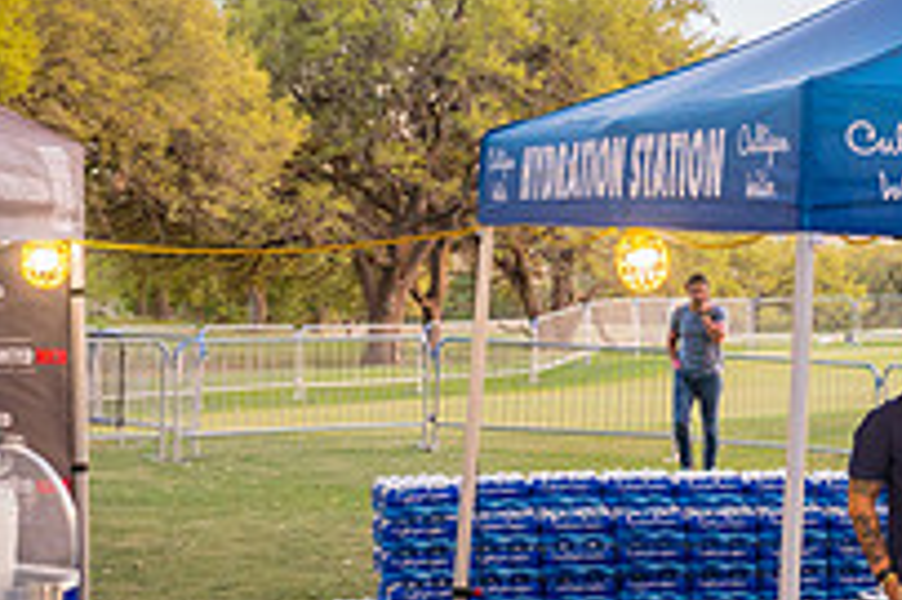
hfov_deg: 18.9
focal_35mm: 100
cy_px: 382
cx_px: 1177
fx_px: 2503
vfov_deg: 13.6
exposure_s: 1/320
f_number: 4
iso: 1250
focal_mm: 35
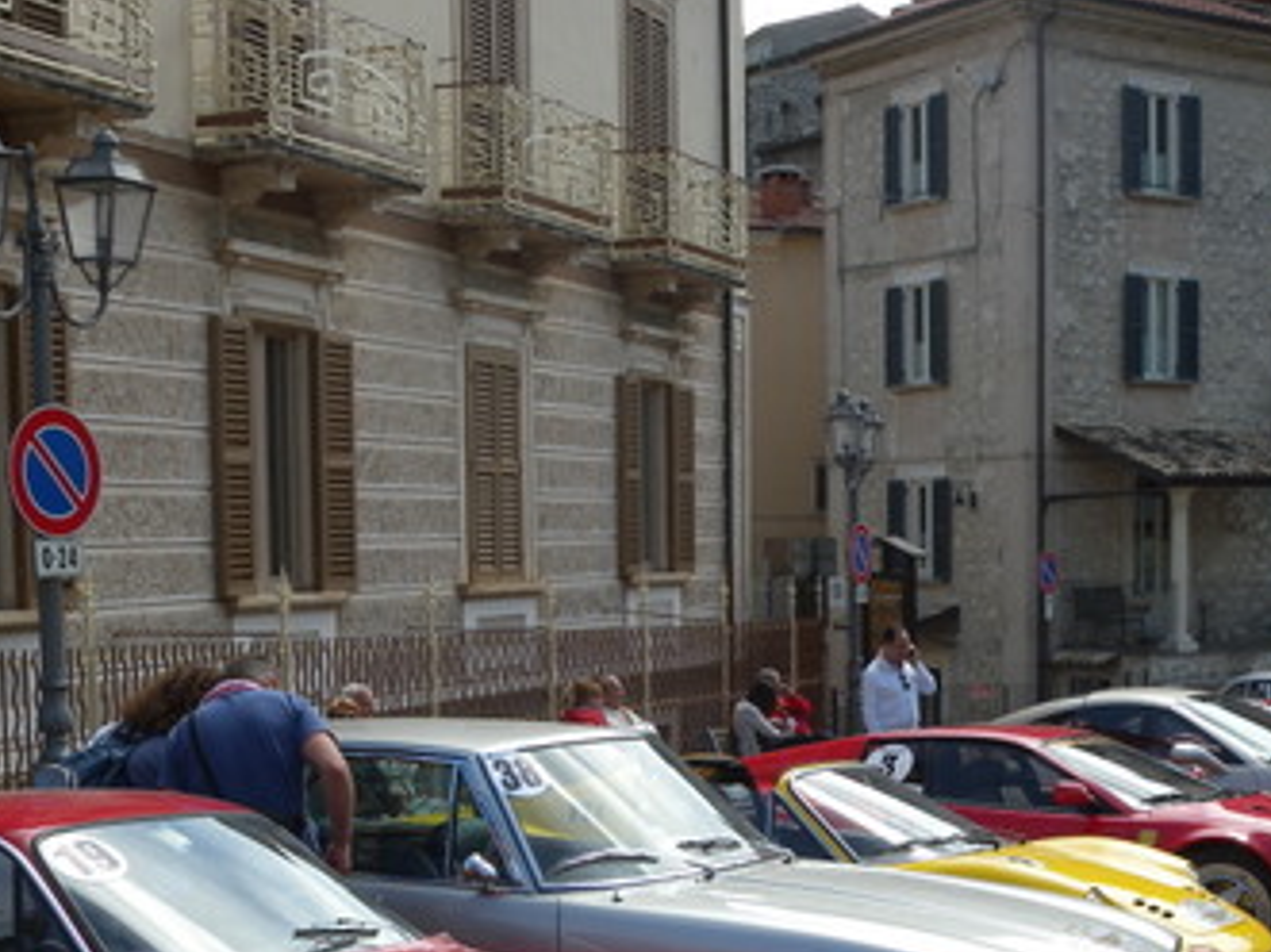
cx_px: 710
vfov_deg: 23.7
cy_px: 875
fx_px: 2202
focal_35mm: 60
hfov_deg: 32.2
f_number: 4.7
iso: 64
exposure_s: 1/204
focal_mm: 6.7
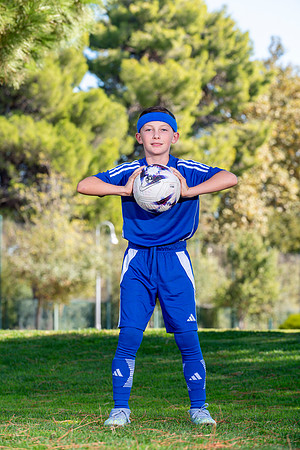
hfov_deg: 8.6
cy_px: 225
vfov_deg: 12.8
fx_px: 2000
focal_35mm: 160
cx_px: 150
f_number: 8
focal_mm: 160
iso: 200
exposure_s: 1/250
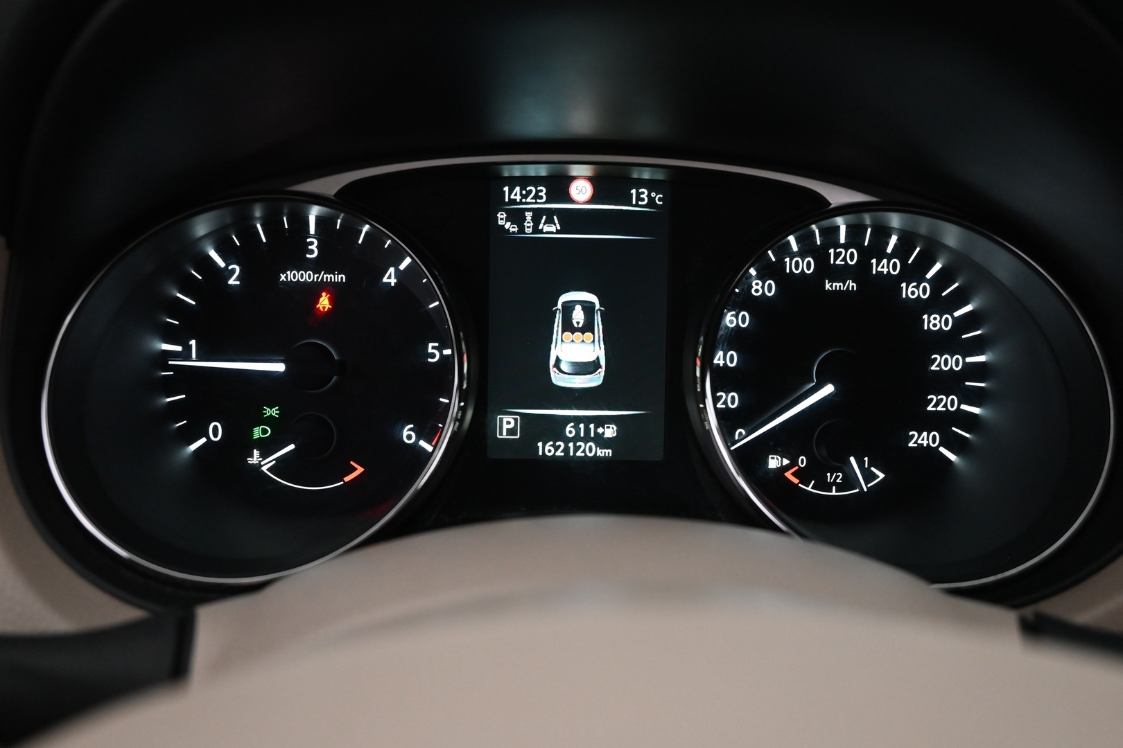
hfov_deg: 62.8
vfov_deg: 44.3
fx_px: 920
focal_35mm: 30
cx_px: 562
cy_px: 374
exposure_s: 1/80
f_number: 4.5
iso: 3200
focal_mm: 29.5
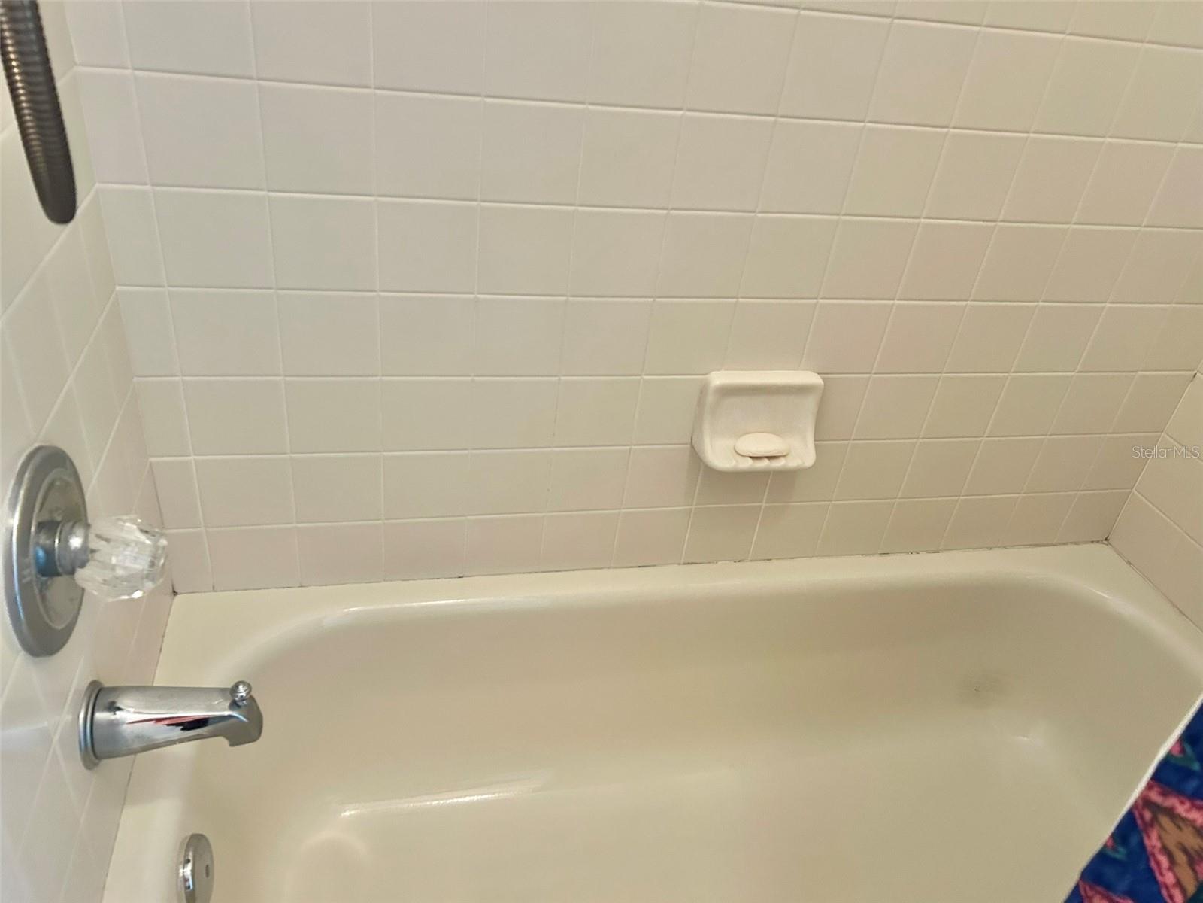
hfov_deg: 67.3
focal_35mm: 26
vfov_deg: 53.1
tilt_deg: -32.8
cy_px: 452
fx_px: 904
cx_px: 602
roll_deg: -7.4
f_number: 1.5
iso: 320
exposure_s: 1/60
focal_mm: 5.7
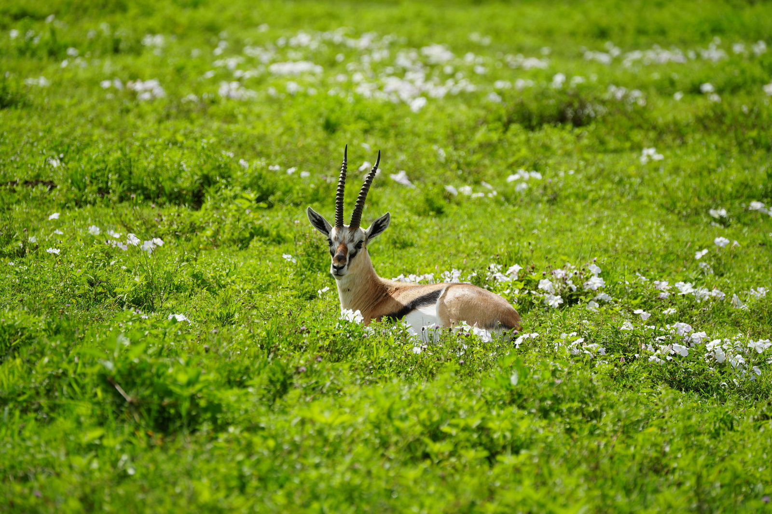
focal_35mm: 318
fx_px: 6817
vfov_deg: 4.3
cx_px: 386
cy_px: 257
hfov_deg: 6.5
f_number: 7.1
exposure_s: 1/320
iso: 100
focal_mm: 318
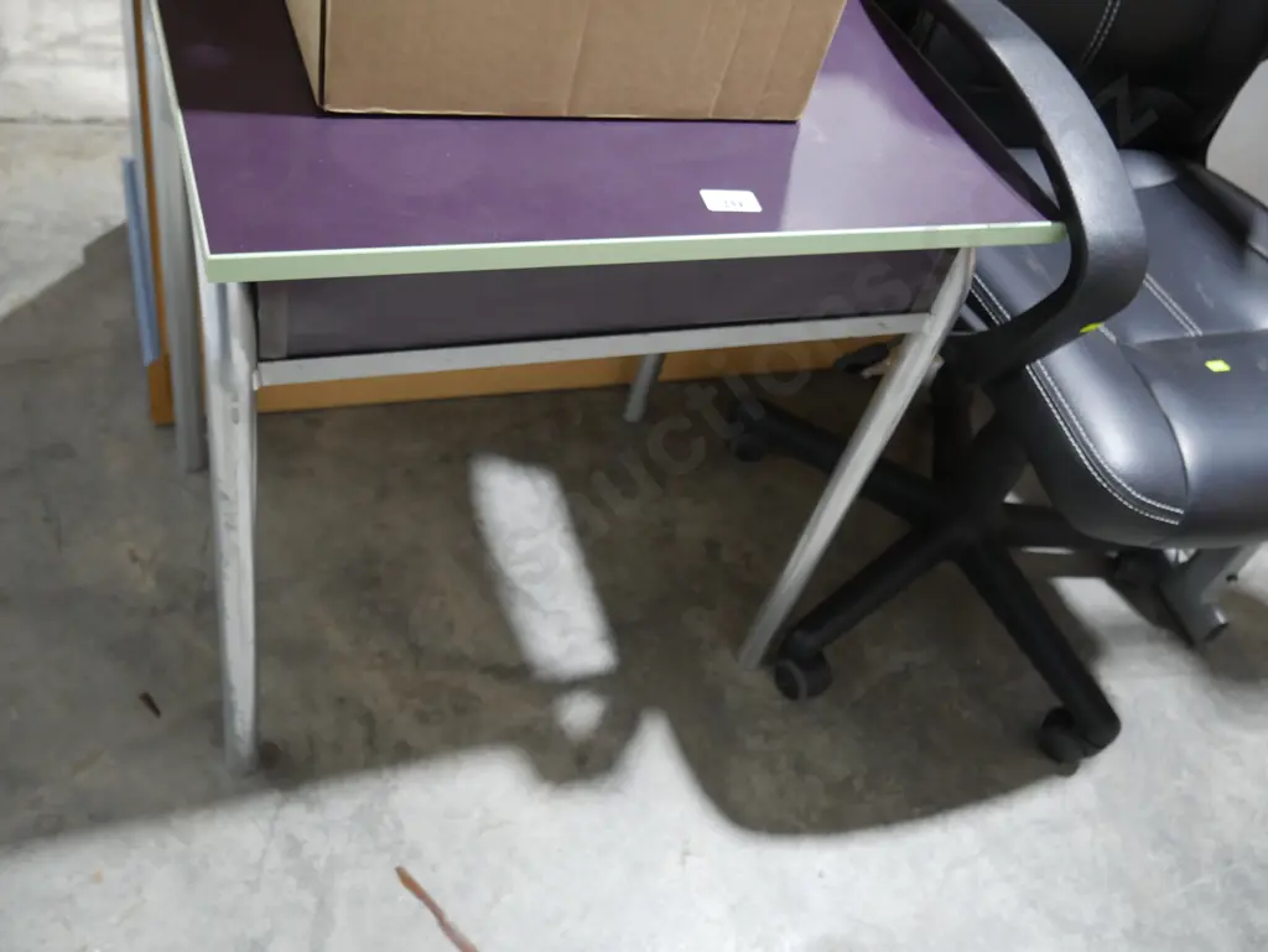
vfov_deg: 44.2
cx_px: 634
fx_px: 1173
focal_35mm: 32
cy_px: 476
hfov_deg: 56.8
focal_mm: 16
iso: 640
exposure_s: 1/60
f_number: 3.6
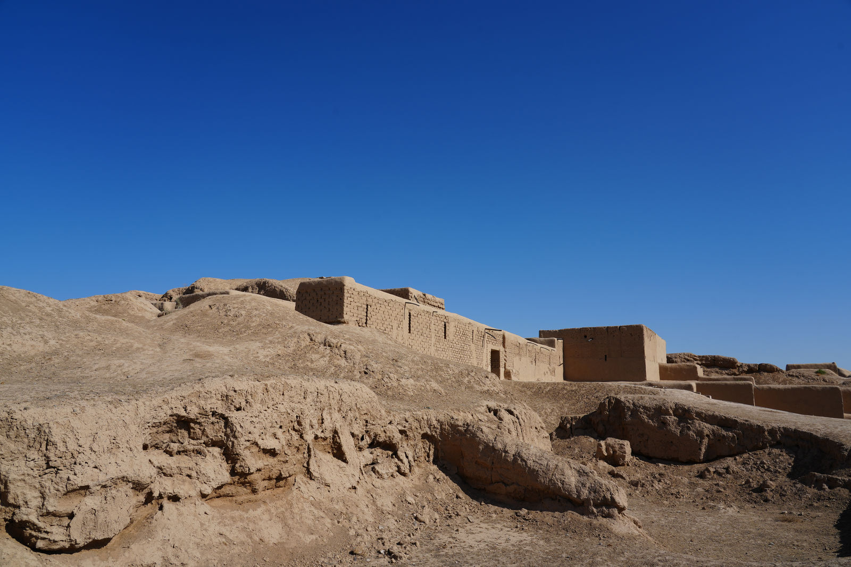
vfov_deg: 53.1
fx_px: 567
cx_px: 426
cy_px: 284
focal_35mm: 24
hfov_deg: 73.7
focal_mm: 24
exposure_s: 1/320
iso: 100
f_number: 10
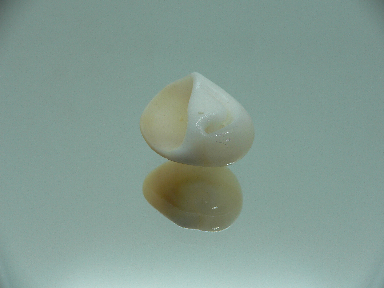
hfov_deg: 52.6
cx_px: 192
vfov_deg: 40.7
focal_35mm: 35
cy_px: 144
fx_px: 388
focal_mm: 4.6
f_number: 2.8
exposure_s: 1/60
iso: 80
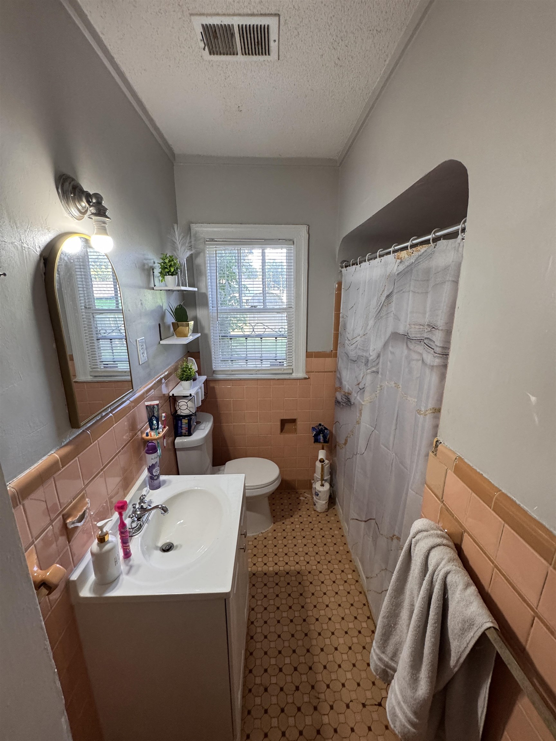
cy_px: 370
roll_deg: +0.3
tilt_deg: -13.1
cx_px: 278
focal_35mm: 14
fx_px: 300
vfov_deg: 102.1
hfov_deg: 85.7
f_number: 2.2
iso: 320
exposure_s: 1/120
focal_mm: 2.22
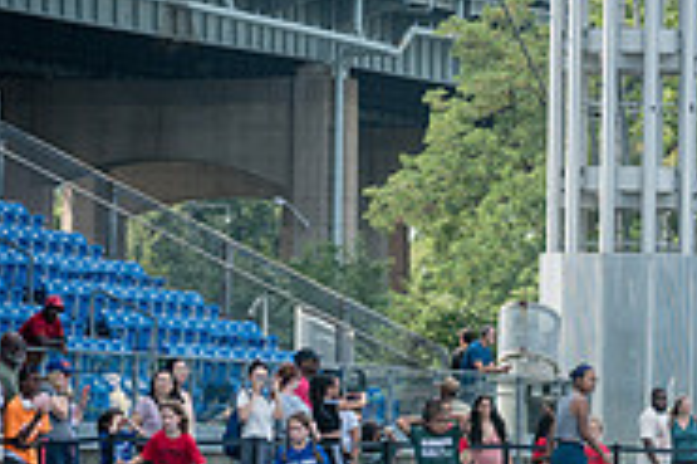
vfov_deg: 4.1
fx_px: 6383
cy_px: 534
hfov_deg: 6.2
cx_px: 904
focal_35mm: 330
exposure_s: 1/1000
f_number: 4
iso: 160
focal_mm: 105
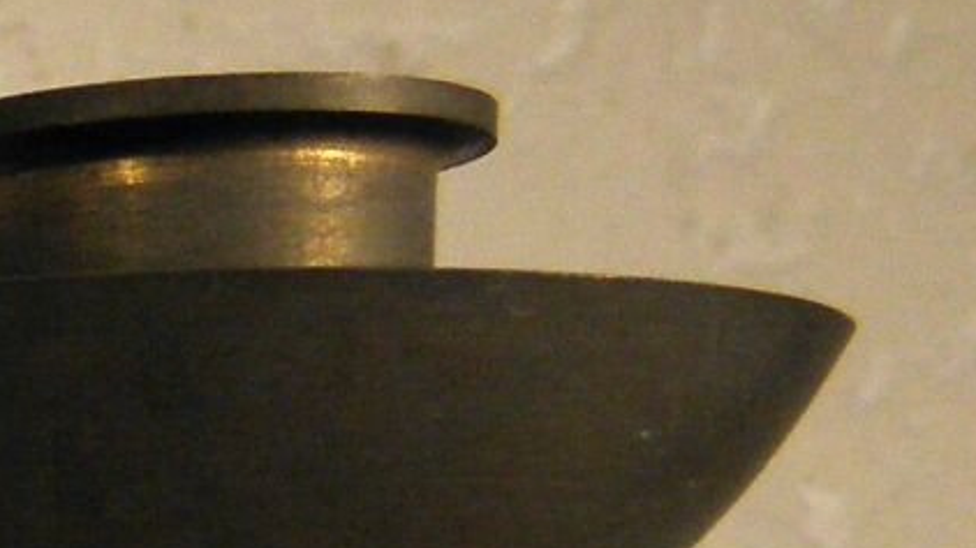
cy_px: 2023
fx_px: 6157
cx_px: -1485
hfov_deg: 8.2
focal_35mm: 238
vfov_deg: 4.7
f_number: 3.7
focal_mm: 6.4
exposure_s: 1/125
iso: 100
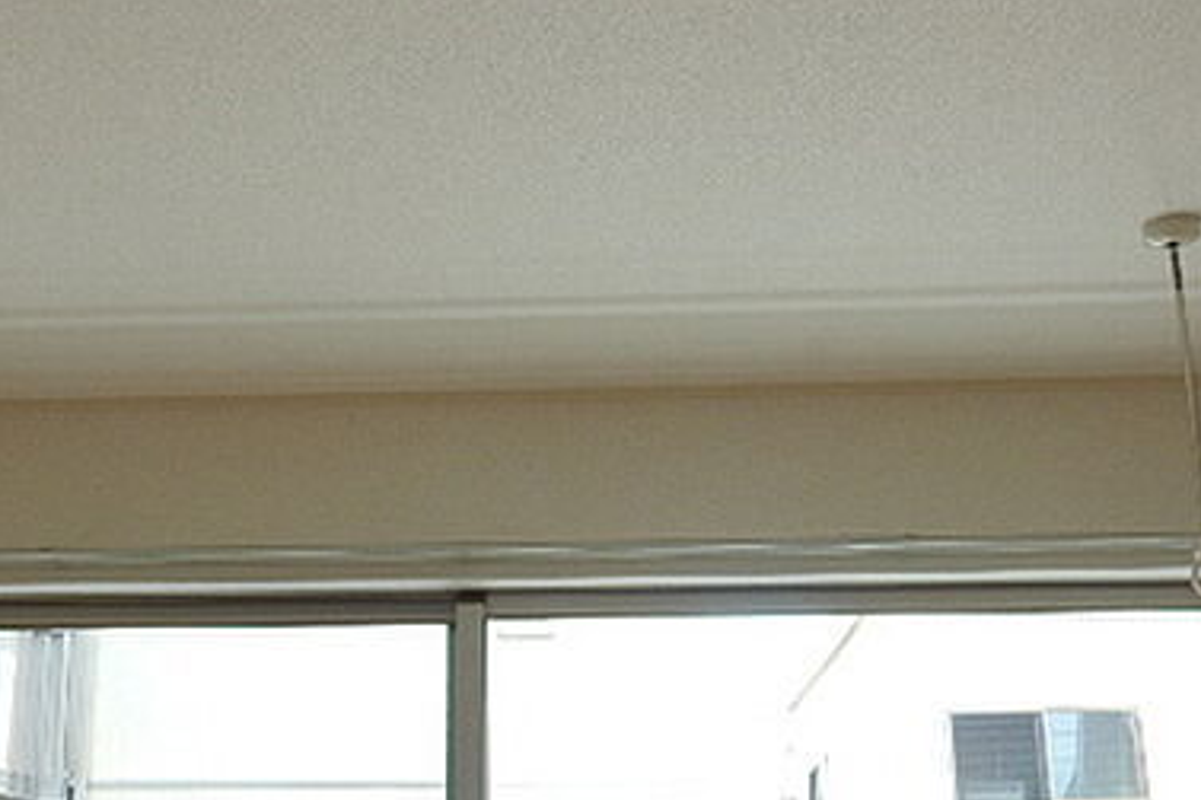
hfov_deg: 37.3
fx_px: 1767
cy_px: 446
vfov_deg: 25.5
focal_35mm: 53
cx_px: 446
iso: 125
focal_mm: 5.4
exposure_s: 1/100
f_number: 4
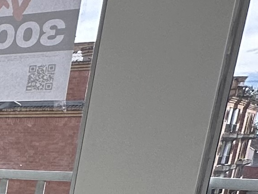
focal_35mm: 99
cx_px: -408
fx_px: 738
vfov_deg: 13.6
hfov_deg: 13.1
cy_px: 332
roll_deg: +0.5
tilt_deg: -13.2
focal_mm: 2.22
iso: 40
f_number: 2.2
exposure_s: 1/360
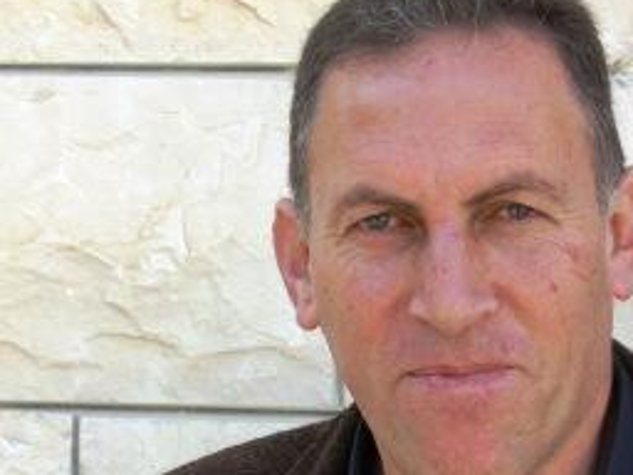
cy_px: 262
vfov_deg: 9.5
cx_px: 396
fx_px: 2853
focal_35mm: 156
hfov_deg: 12.7
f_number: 3.8
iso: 50
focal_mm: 14.7
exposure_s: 1/171
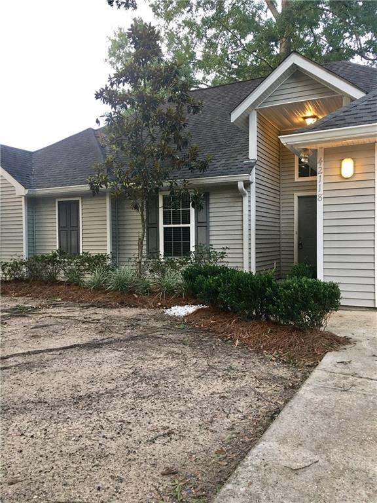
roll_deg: +0.2
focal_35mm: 29
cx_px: 188
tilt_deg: +0.3
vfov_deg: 61.7
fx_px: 421
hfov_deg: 48.2
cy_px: 252
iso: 40
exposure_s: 1/30
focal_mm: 4.15
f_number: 2.2
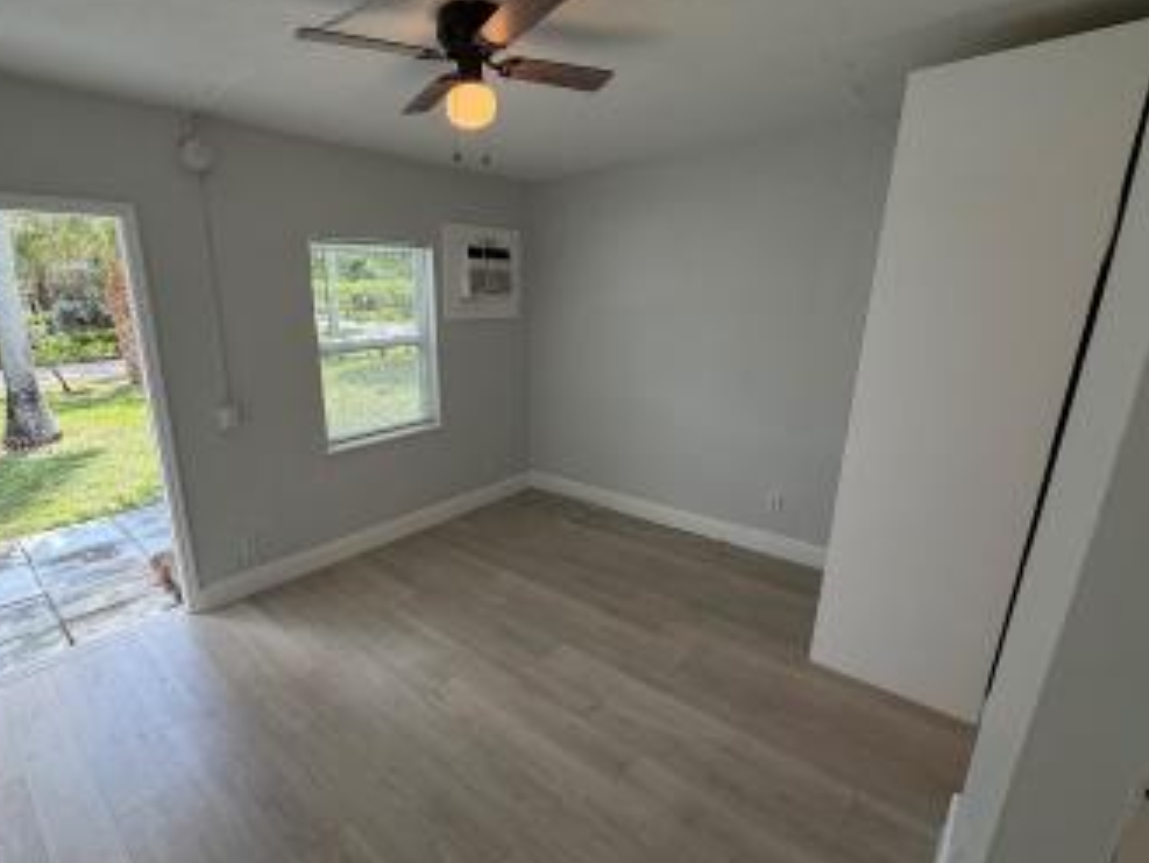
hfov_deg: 90.2
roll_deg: +1.7
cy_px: 447
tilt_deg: -13.4
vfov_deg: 74.7
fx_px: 564
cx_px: 478
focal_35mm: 17
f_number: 2.2
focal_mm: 2.22
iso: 50
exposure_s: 1/120
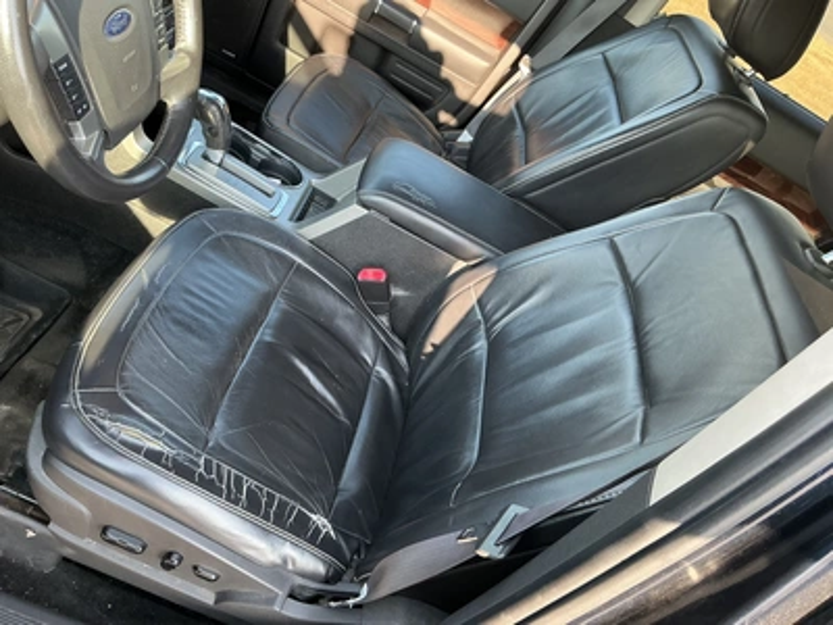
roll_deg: -36.1
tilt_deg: -39.3
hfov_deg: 63.4
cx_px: 416
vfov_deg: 49.7
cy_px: 312
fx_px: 674
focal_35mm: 28
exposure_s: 1/122
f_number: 1.8
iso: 64
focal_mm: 3
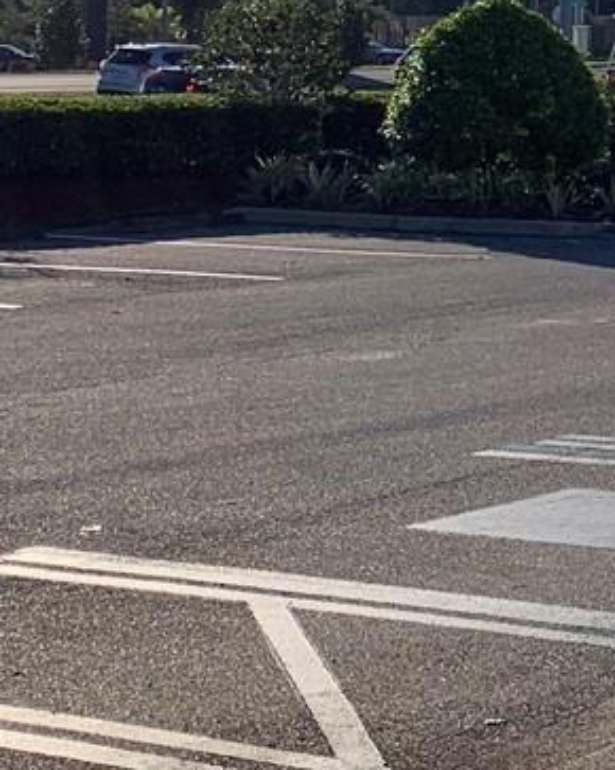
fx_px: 2550
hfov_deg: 12.4
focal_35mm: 112
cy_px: 40
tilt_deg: +0.8
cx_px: 1171
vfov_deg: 16.9
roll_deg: +0.4
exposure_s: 1/3788
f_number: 1.8
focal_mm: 4.25
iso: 25
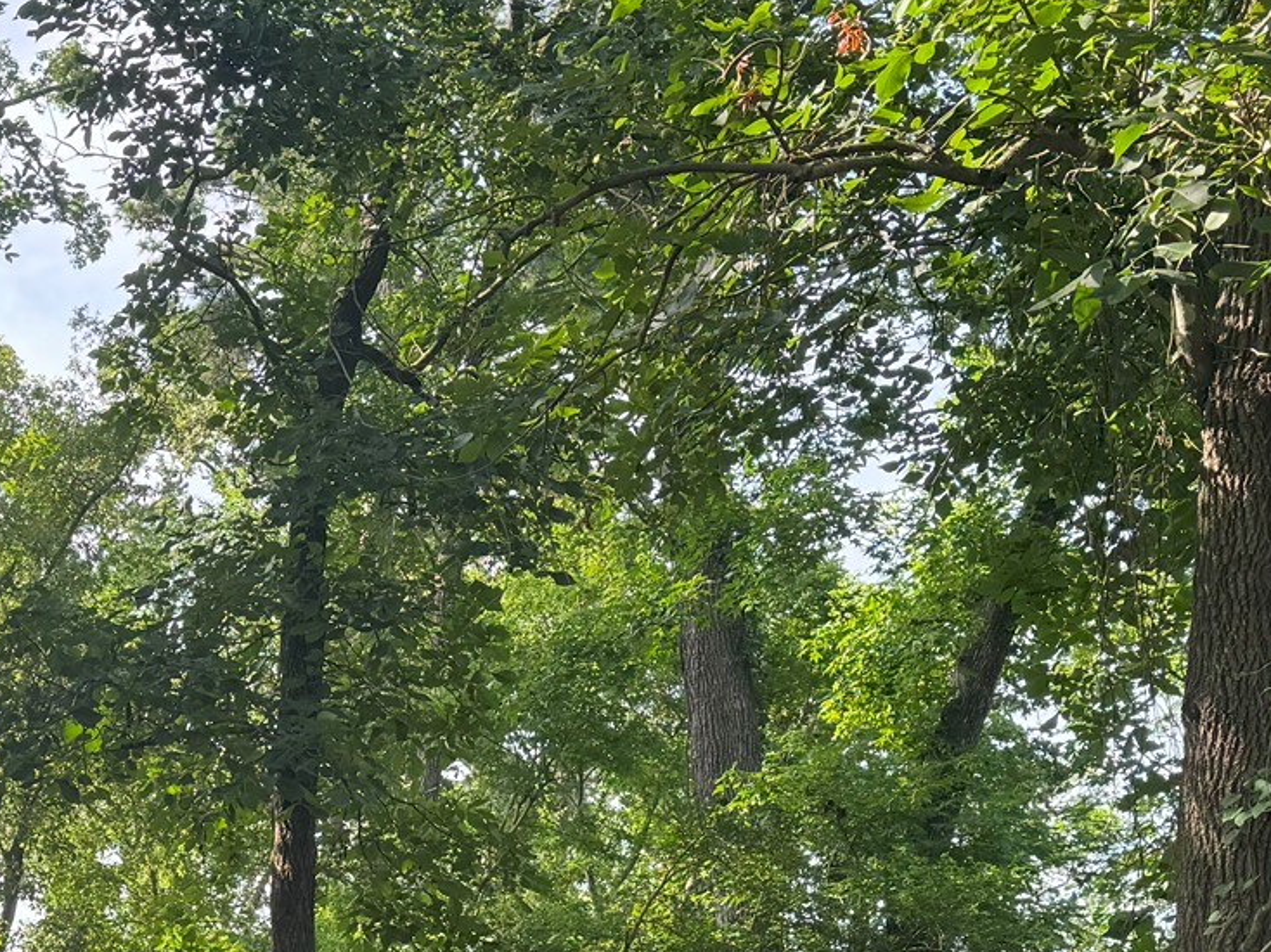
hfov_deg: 27.5
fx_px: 2459
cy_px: 940
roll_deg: +0.8
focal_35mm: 67
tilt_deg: +5.0
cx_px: 35
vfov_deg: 21.2
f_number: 1.78
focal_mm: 6.76
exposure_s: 1/639
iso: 80
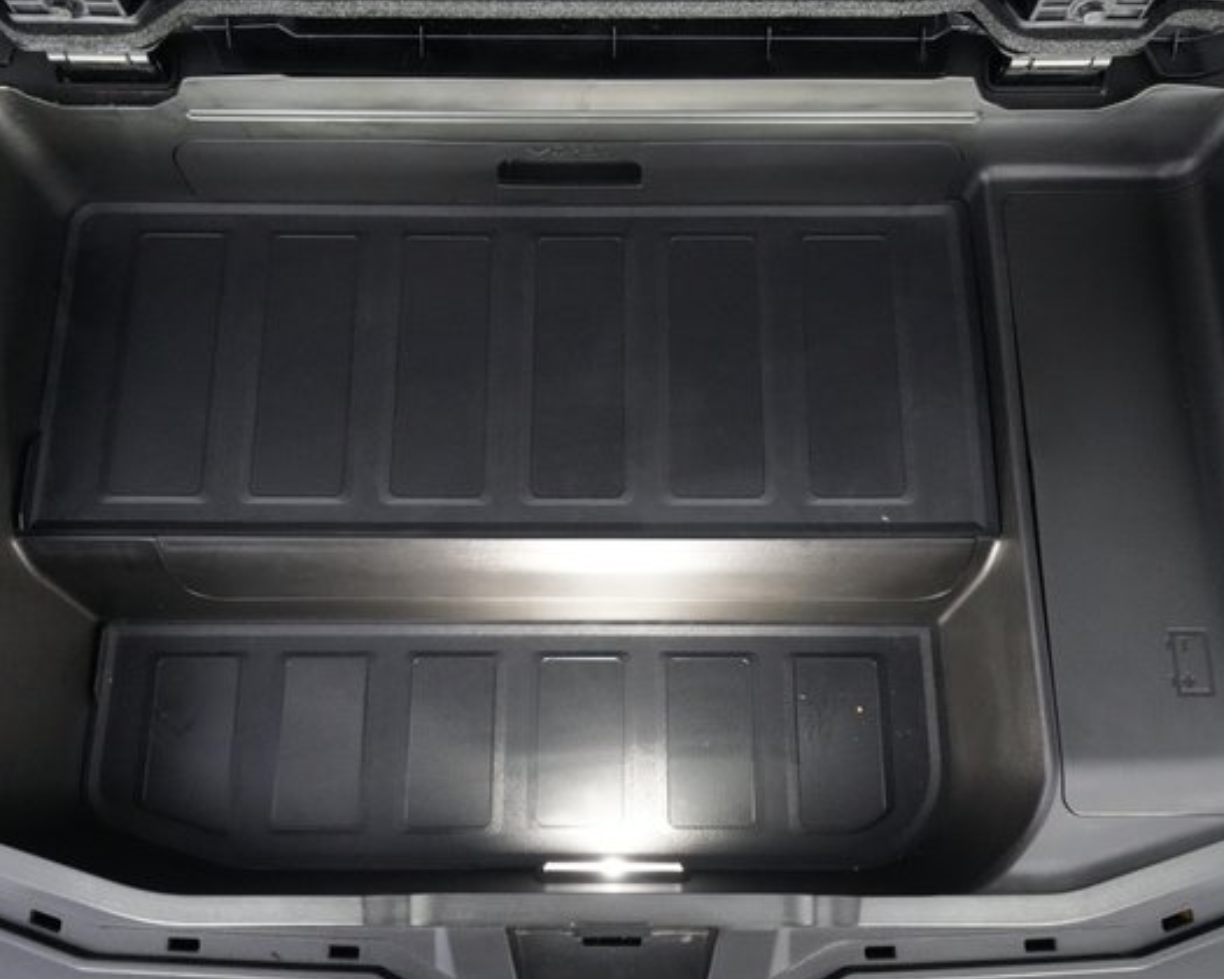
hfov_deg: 55.7
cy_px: 494
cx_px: 615
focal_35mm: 32
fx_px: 1159
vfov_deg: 45.8
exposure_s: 1/100
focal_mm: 28
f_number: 2.8
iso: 12800
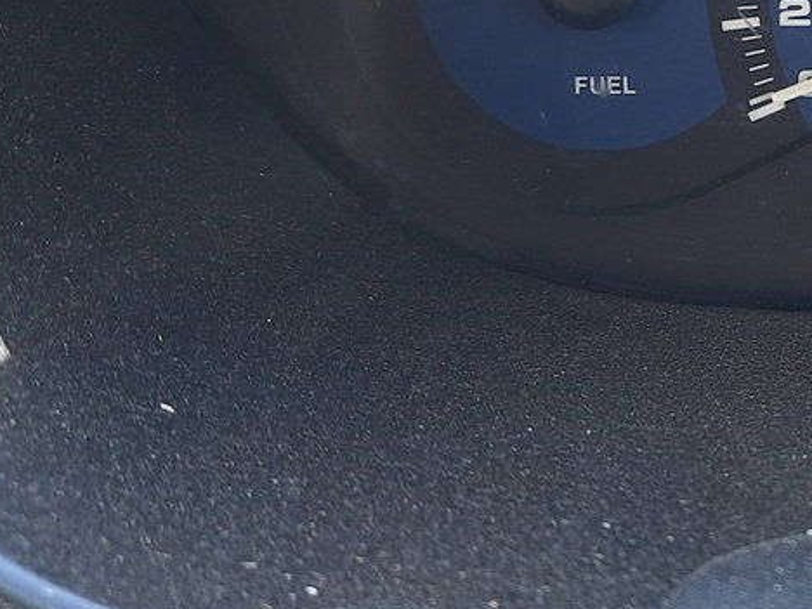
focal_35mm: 82
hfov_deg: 21.5
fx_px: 1924
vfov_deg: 17.8
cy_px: 109
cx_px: 1065
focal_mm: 5.23
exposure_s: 1/118
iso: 50
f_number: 1.8
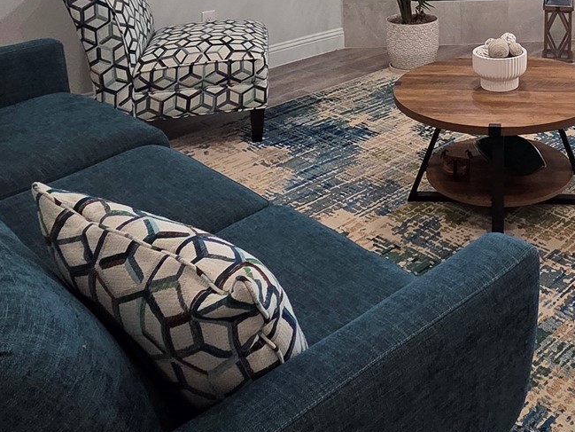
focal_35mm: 41
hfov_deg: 42.7
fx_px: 681
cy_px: -90
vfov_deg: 29.9
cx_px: 495
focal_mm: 2.2
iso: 200
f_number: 2.2
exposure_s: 1/120
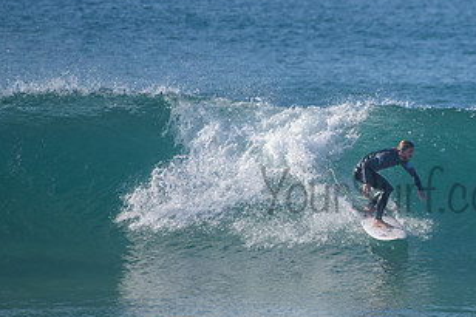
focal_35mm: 943
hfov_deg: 2.2
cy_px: 177
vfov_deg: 1.5
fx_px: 12461
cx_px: 420
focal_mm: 500
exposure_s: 1/2000
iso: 320
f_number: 5.6
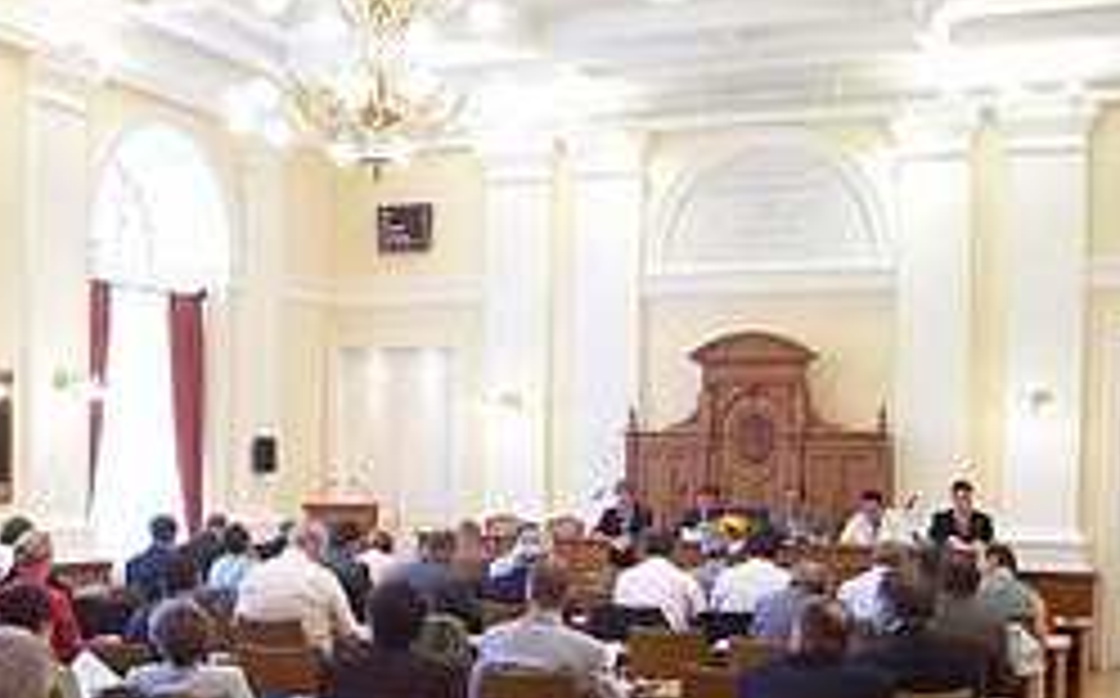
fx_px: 1768
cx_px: 445
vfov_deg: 21.9
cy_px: 590
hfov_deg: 35.0
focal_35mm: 58
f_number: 2.7
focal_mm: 5.6
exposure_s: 1/30
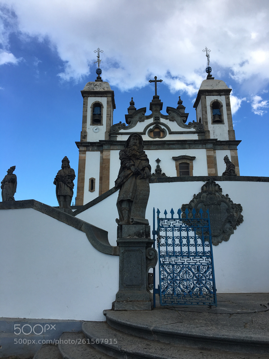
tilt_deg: +17.8
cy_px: 180
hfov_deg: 48.2
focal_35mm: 29
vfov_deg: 61.7
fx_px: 300
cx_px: 134
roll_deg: +1.0
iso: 25
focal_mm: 4.15
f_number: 2.2
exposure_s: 1/769
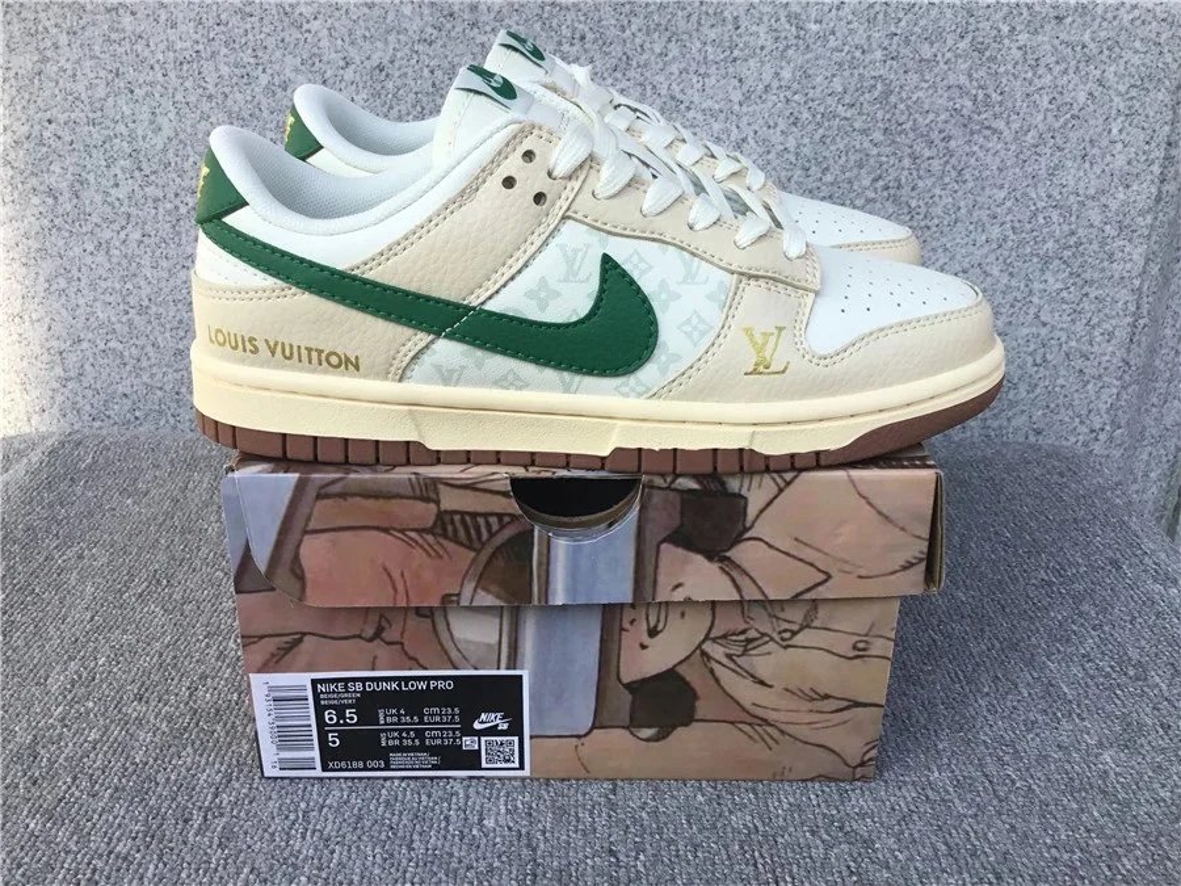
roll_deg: -0.2
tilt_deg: -22.7
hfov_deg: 58.4
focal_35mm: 31
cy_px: 443
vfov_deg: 45.4
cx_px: 590
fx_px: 1058
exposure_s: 1/433
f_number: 2.4
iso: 25
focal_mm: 3.3
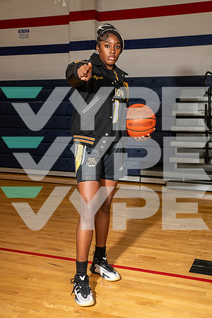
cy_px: 159
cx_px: 106
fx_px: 406
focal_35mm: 46
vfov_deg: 42.7
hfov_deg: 29.2
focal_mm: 46
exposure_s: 1/250
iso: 320
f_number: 6.3
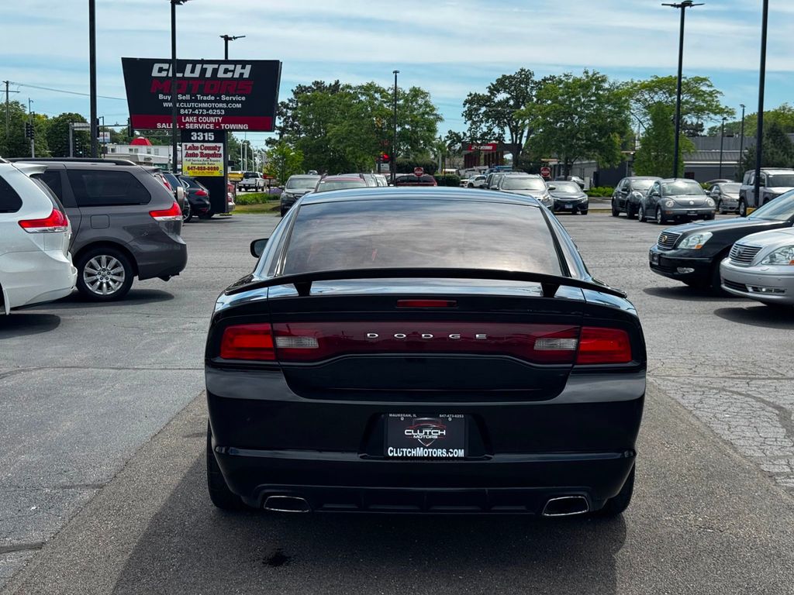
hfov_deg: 39.7
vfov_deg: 30.3
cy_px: 298
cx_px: 397
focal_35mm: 48
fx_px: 1101
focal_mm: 6.76
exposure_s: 1/3257
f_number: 1.78
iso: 64
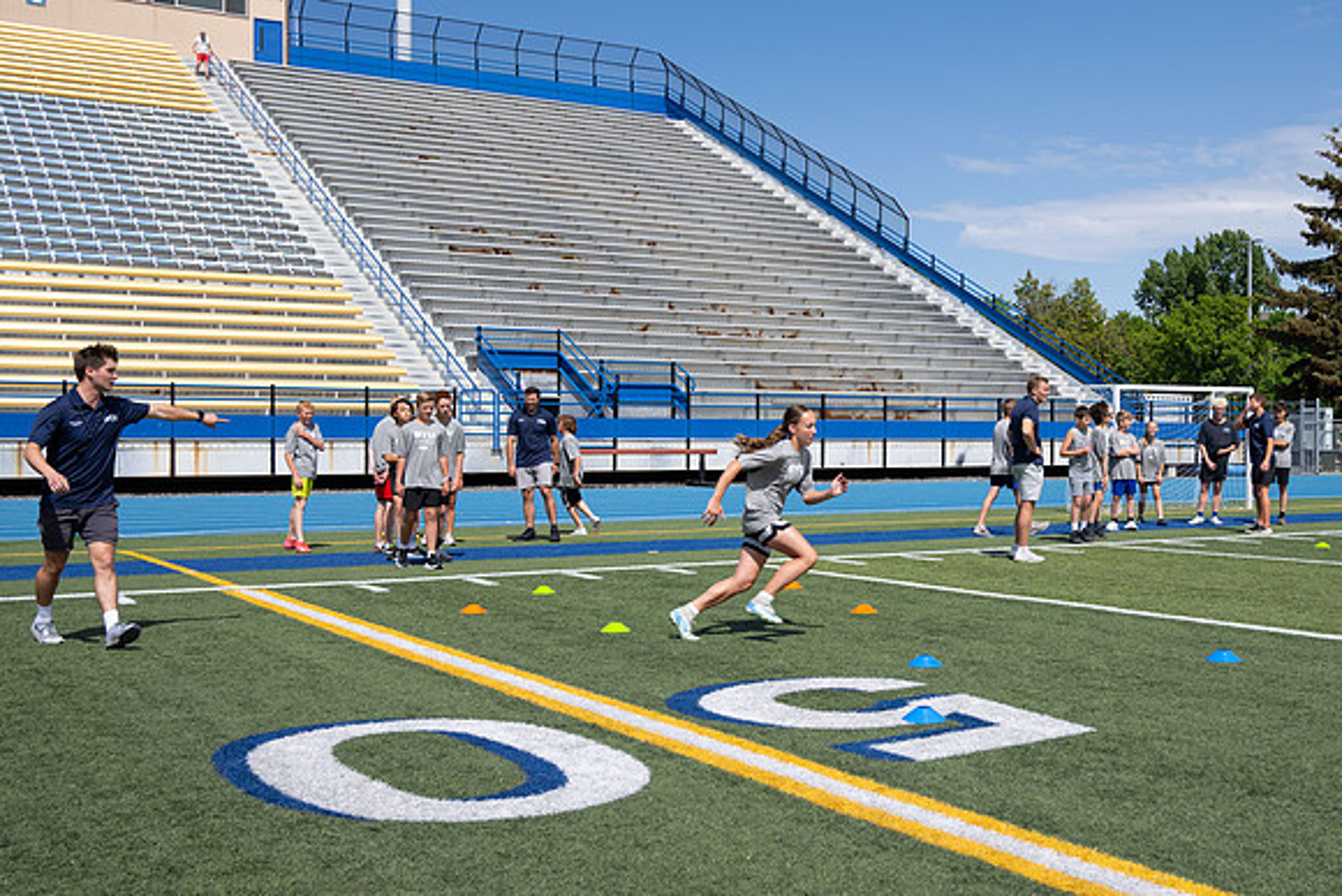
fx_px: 1534
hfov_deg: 46.8
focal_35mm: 41
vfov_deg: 32.5
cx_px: 835
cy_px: 448
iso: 80
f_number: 5.6
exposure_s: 1/500
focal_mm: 33
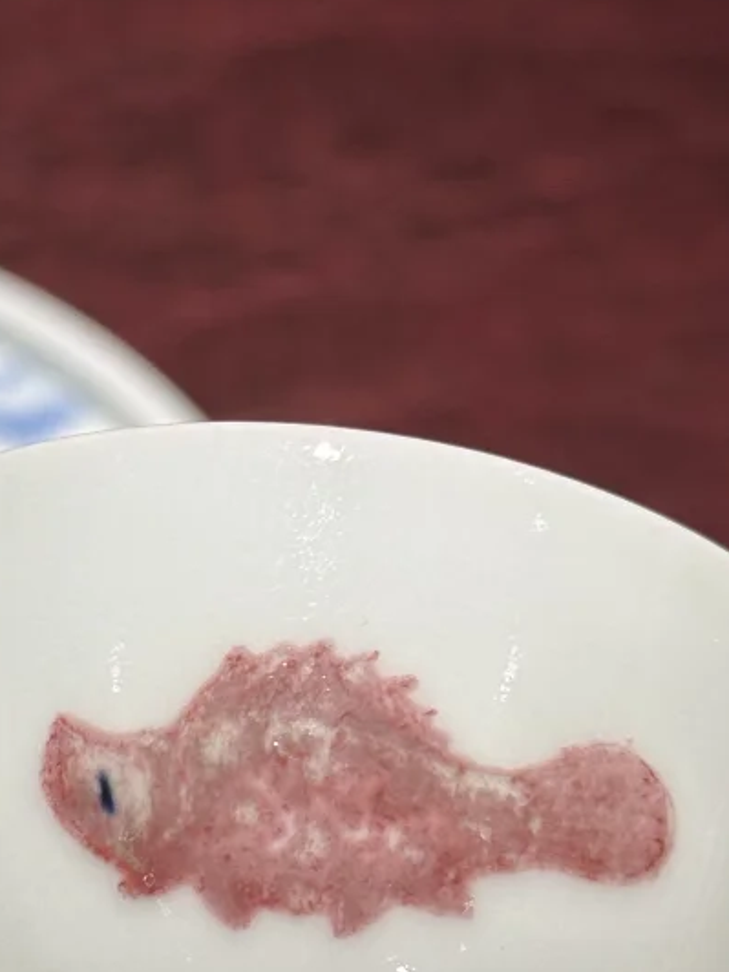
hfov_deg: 11.3
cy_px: 733
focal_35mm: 130
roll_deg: -3.1
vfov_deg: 15.1
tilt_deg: -42.5
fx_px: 3650
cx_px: -5
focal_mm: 6.76
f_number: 1.78
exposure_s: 1/100
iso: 80
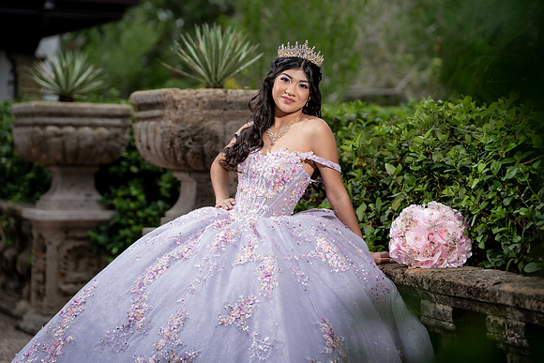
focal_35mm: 92
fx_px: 1390
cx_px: 272
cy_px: 182
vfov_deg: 14.9
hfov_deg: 22.1
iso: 80
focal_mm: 92
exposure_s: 1/1000
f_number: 2.8
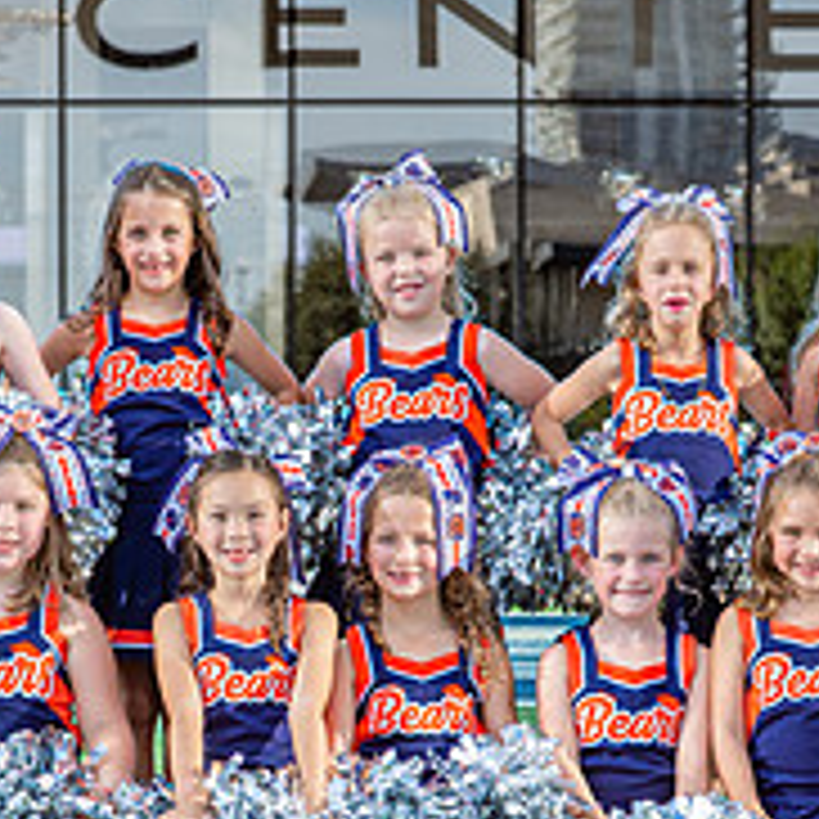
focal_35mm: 175
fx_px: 4684
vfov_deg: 10.0
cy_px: 629
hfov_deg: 10.0
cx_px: 150
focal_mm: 50
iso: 160
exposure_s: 1/400
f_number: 4
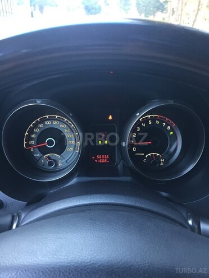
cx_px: 104
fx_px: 233
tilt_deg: -25.4
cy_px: 139
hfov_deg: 48.2
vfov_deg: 61.7
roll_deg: +0.6
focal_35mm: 29
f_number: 2.2
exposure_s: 1/33
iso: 64
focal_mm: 4.15
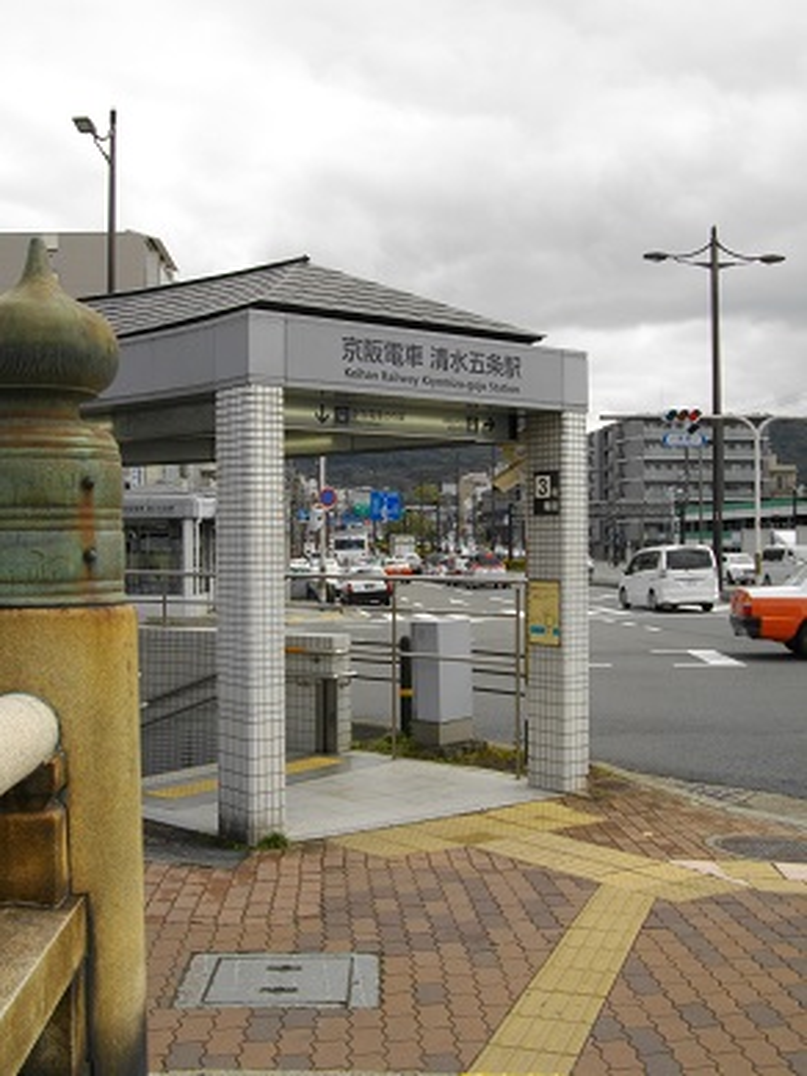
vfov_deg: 46.8
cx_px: 404
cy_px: 538
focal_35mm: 40
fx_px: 1243
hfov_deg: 36.0
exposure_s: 1/250
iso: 100
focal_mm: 7.1
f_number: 6.3
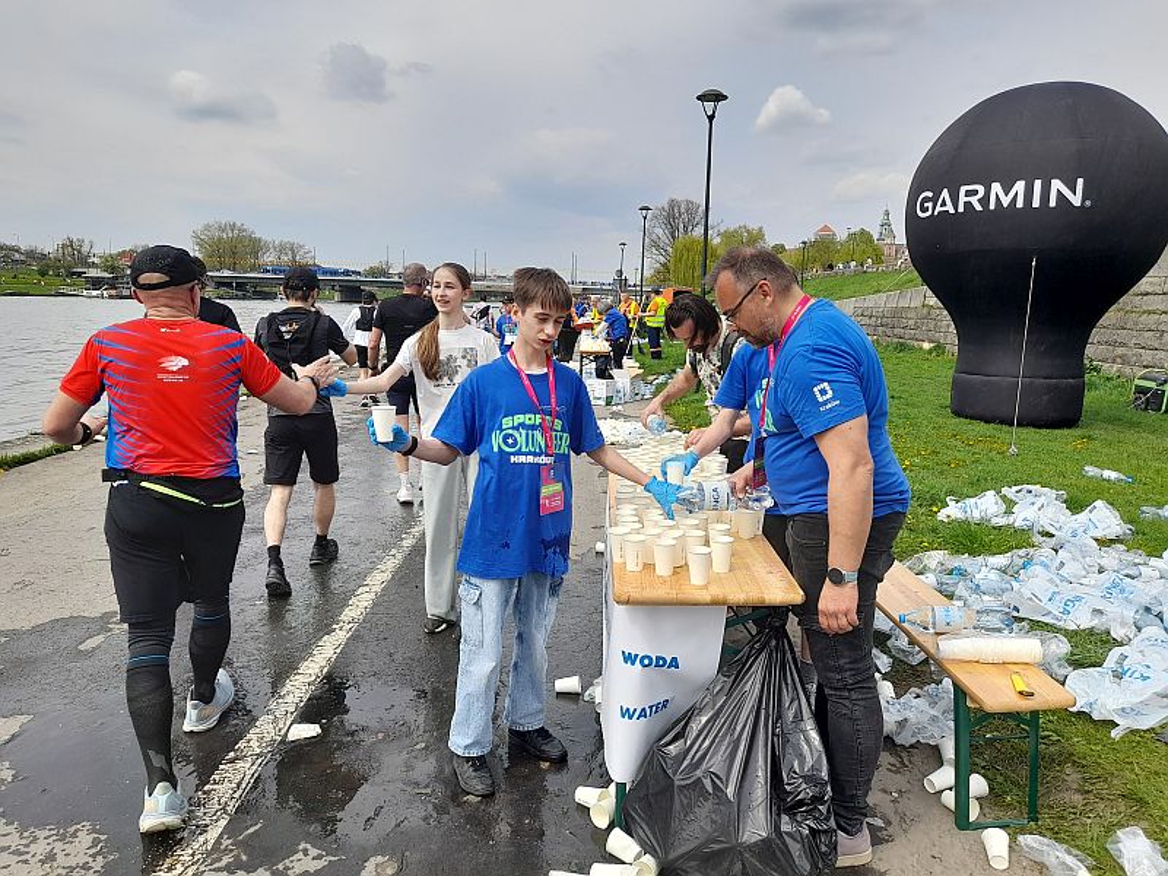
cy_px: 438
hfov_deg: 69.4
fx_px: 844
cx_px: 584
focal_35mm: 25
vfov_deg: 54.9
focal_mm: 4.6
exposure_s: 1/690
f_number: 2
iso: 20
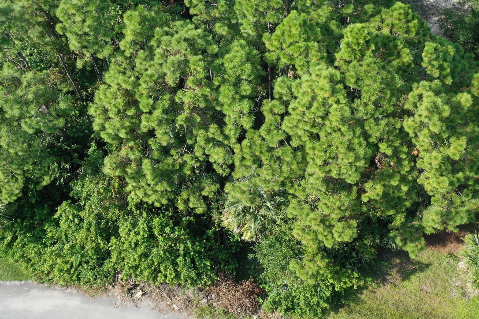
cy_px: 66
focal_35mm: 47
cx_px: 267
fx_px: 625
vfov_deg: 28.1
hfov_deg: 41.9
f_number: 2.8
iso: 200
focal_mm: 10.26
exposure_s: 1/160
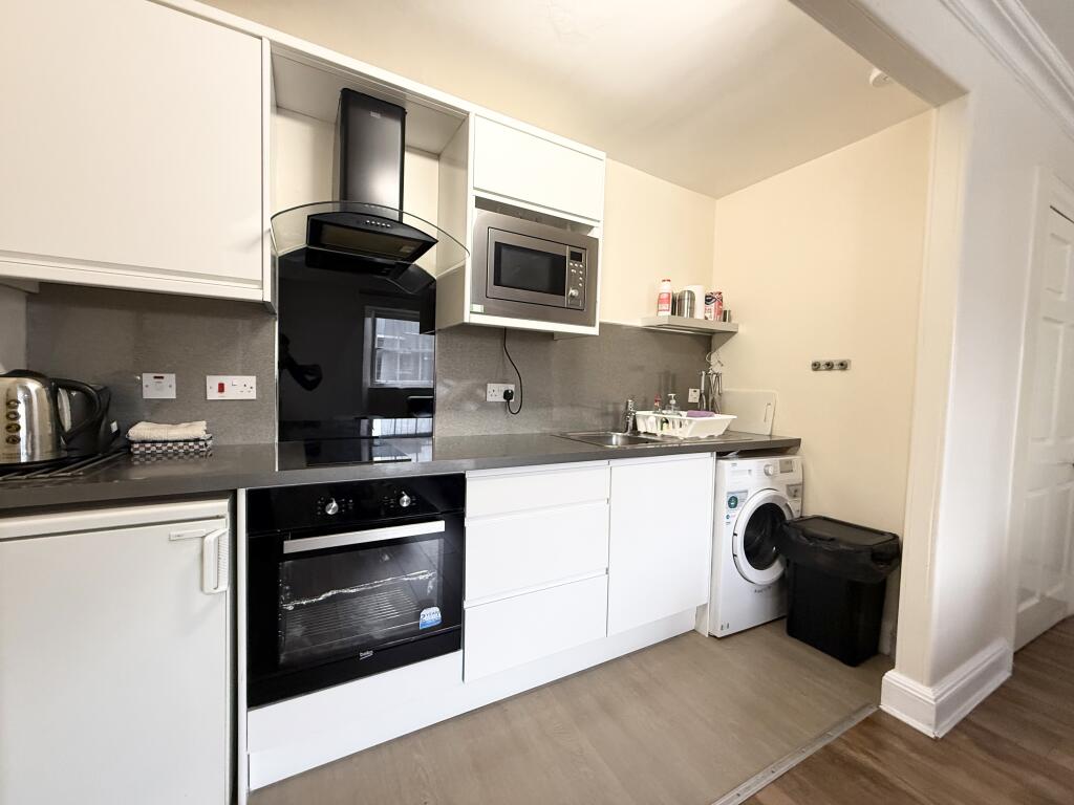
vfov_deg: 85.7
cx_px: 537
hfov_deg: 102.1
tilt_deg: -2.2
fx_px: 434
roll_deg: -1.6
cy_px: 402
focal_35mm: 14
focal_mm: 2.22
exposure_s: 1/100
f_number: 2.2
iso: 320
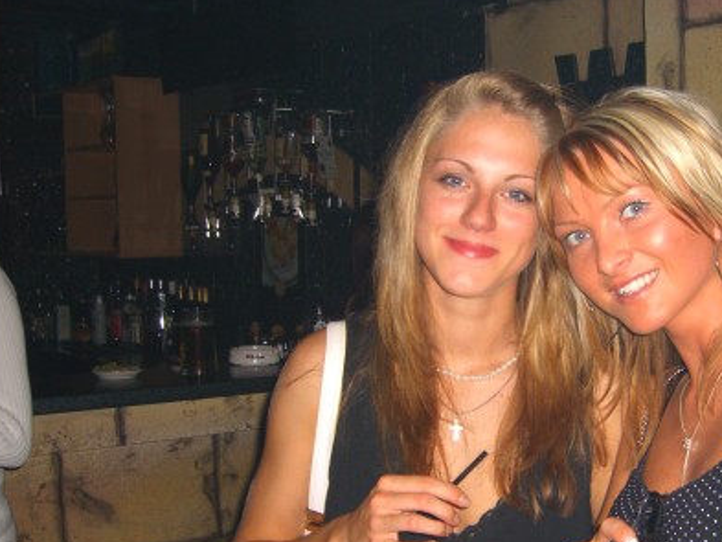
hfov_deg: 32.7
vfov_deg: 25.2
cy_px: 347
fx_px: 1210
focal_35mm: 58
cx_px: 524
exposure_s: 1/60
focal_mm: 7.9
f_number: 2.8
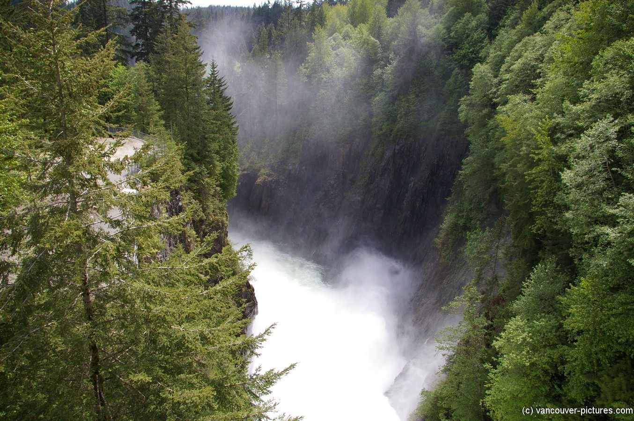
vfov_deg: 47.8
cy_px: 210
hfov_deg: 67.4
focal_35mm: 27
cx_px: 317
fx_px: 475
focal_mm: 18
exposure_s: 1/250
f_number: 6.7
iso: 200
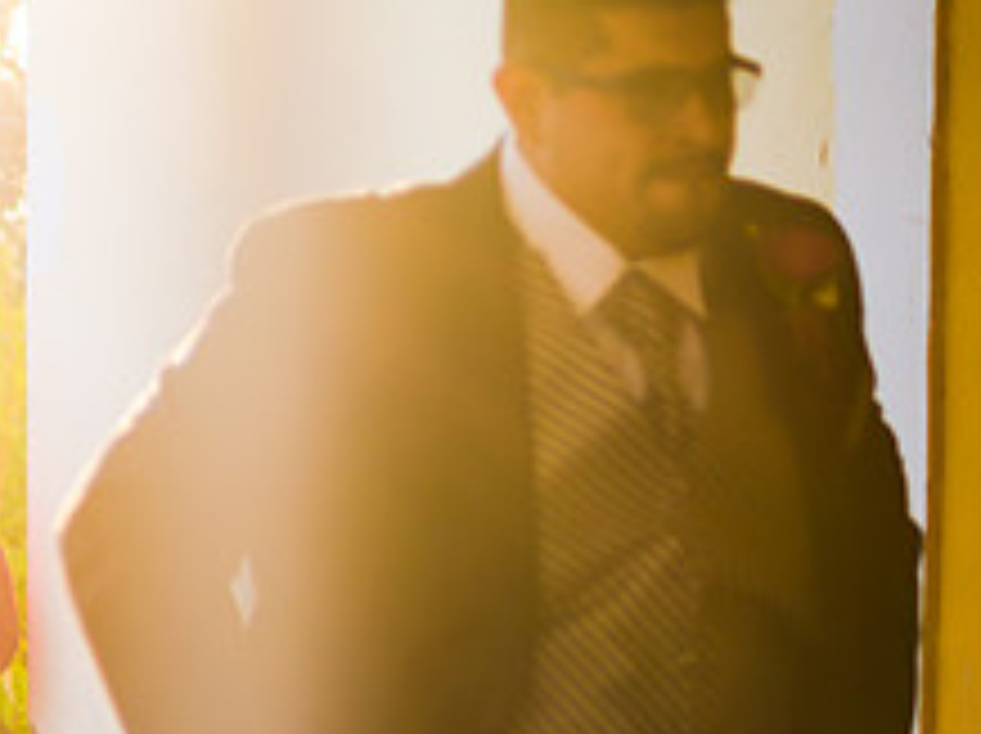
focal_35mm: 179
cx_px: -509
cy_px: 1048
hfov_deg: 10.6
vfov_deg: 8.1
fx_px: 5067
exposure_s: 1/1000
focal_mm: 50
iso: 125
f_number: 1.8
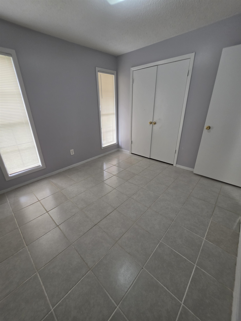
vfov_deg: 106.2
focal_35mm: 13
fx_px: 121
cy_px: 160
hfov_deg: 89.9
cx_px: 120
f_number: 1.9
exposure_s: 1/120
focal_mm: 2.2
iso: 125
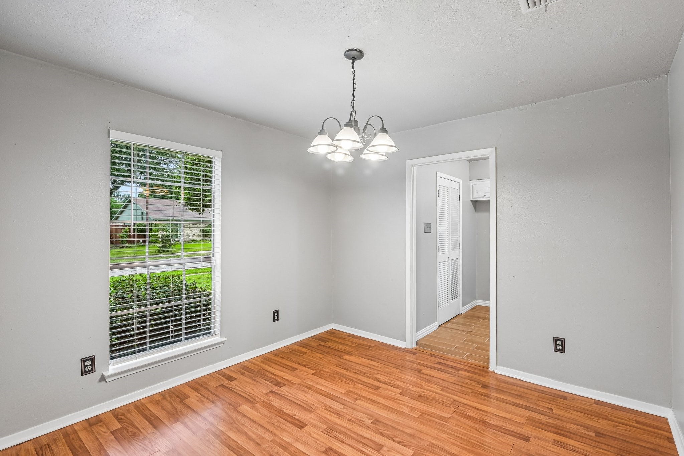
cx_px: 342
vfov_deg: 72.0
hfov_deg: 95.0
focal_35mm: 16
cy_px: 228
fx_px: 313
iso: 400
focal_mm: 16.5
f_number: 8
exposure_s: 1/13
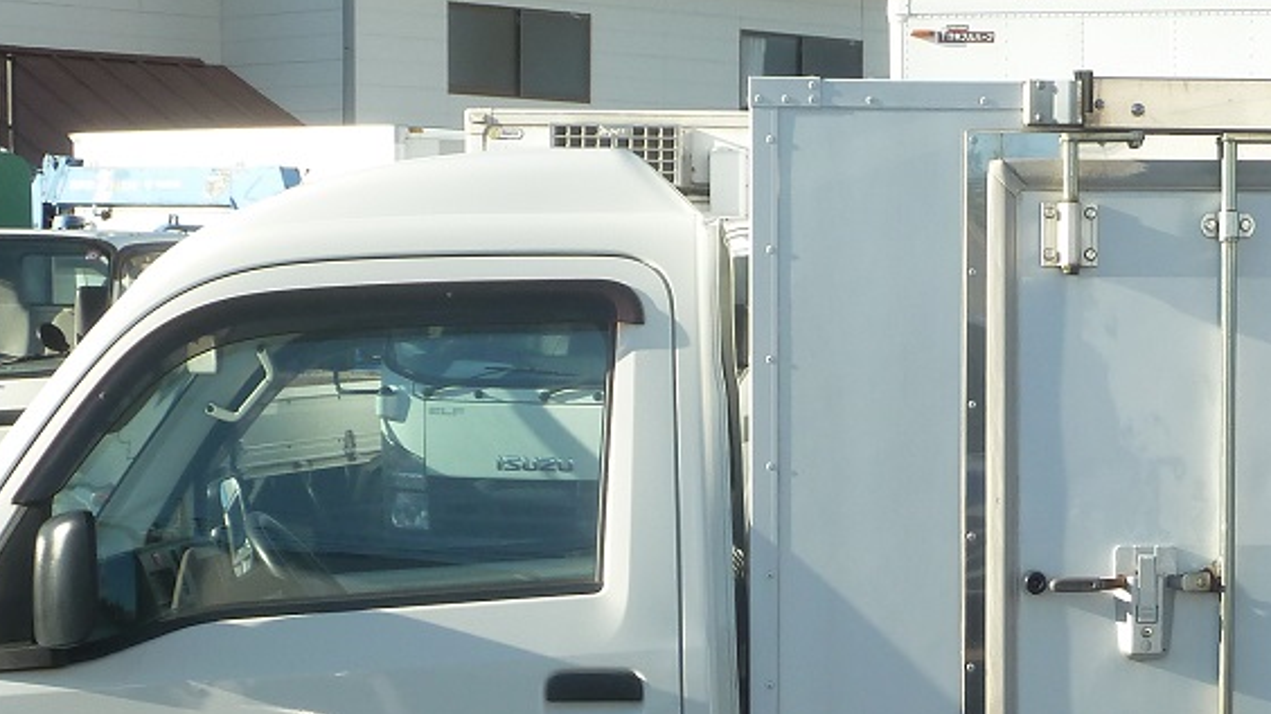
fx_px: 3437
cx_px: 994
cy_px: 750
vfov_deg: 11.7
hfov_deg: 20.7
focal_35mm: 102
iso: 80
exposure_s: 1/320
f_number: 4
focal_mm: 7.3
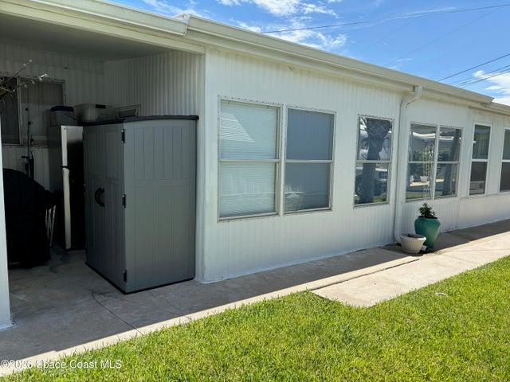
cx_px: 255
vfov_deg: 53.1
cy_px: 191
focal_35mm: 26
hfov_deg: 67.3
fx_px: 383
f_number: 1.6
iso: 50
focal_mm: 5.96
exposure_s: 1/2208
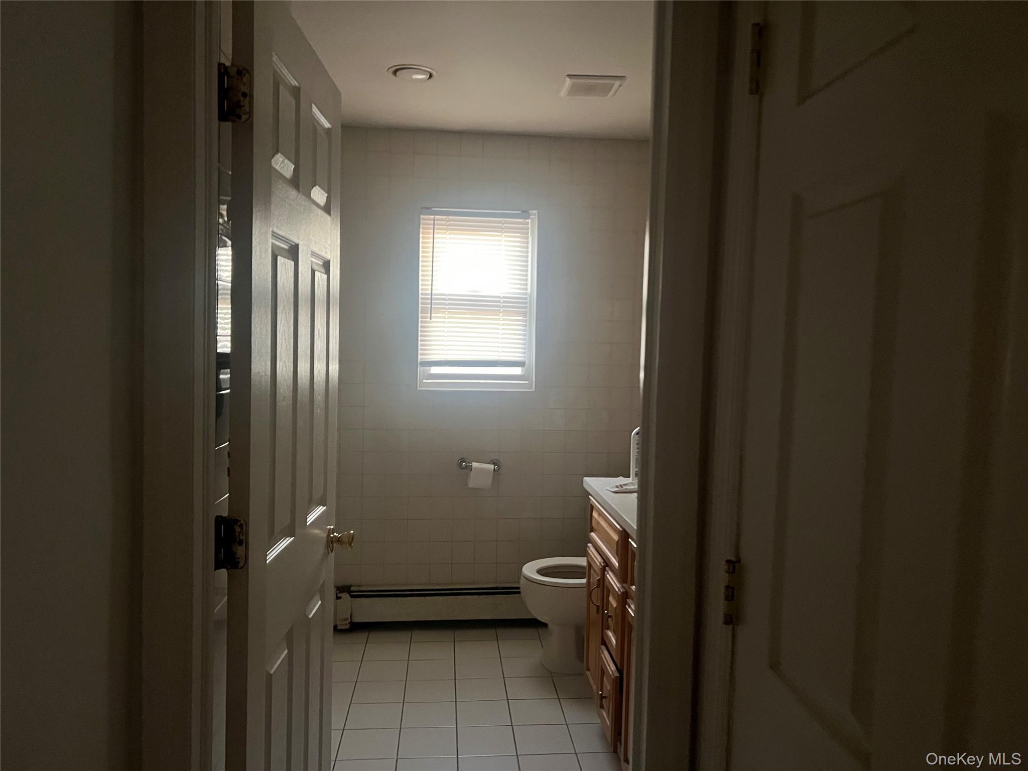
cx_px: 514
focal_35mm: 26
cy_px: 386
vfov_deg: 53.1
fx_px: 772
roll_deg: -1.4
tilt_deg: -0.5
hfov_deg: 67.3
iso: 800
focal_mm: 5.7
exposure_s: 1/30
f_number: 1.5
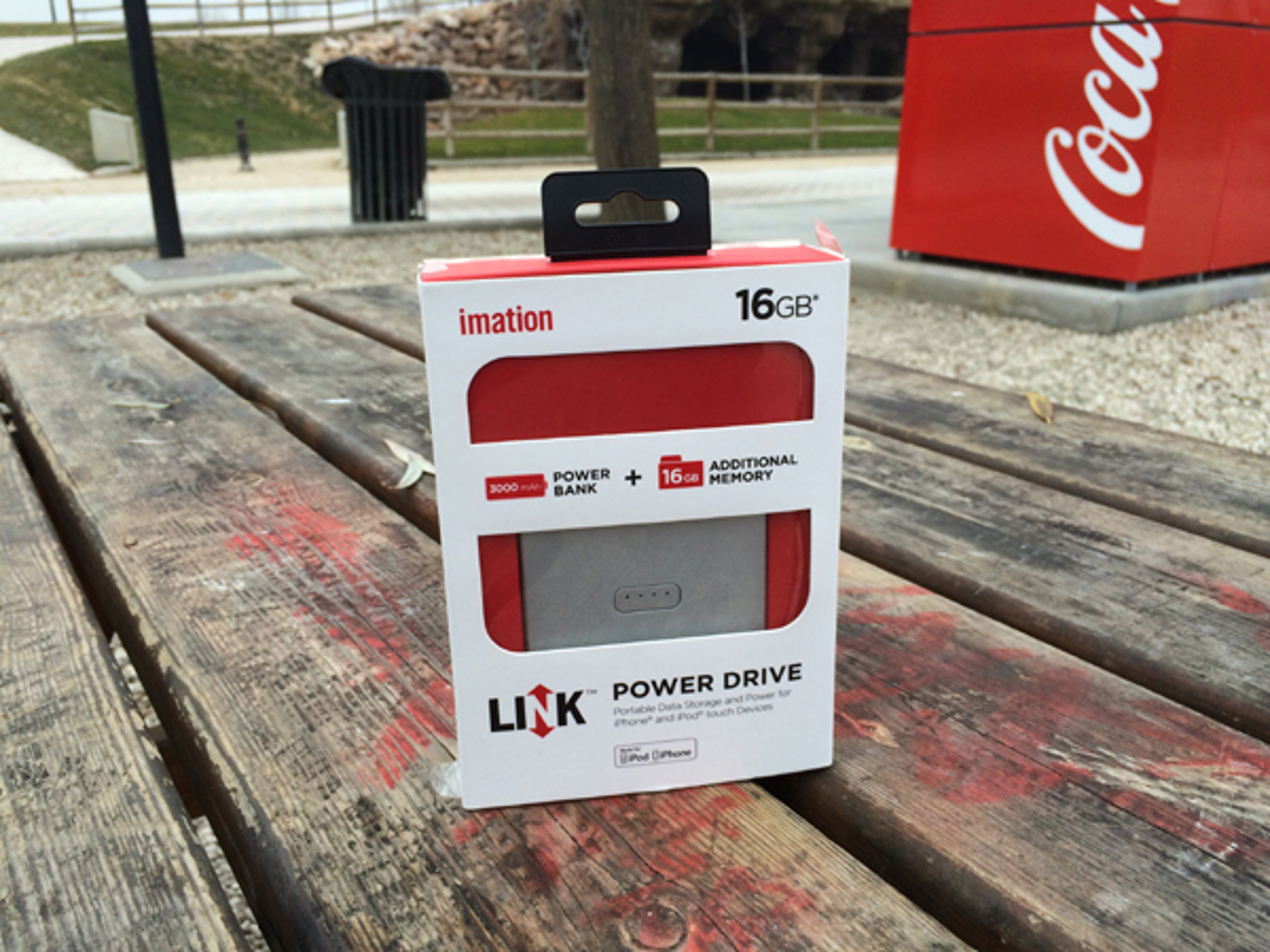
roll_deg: +2.4
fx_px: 1064
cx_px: 635
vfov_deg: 48.2
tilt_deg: -19.0
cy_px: 476
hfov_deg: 61.7
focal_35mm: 29
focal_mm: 4.15
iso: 32
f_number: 2.2
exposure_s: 1/500
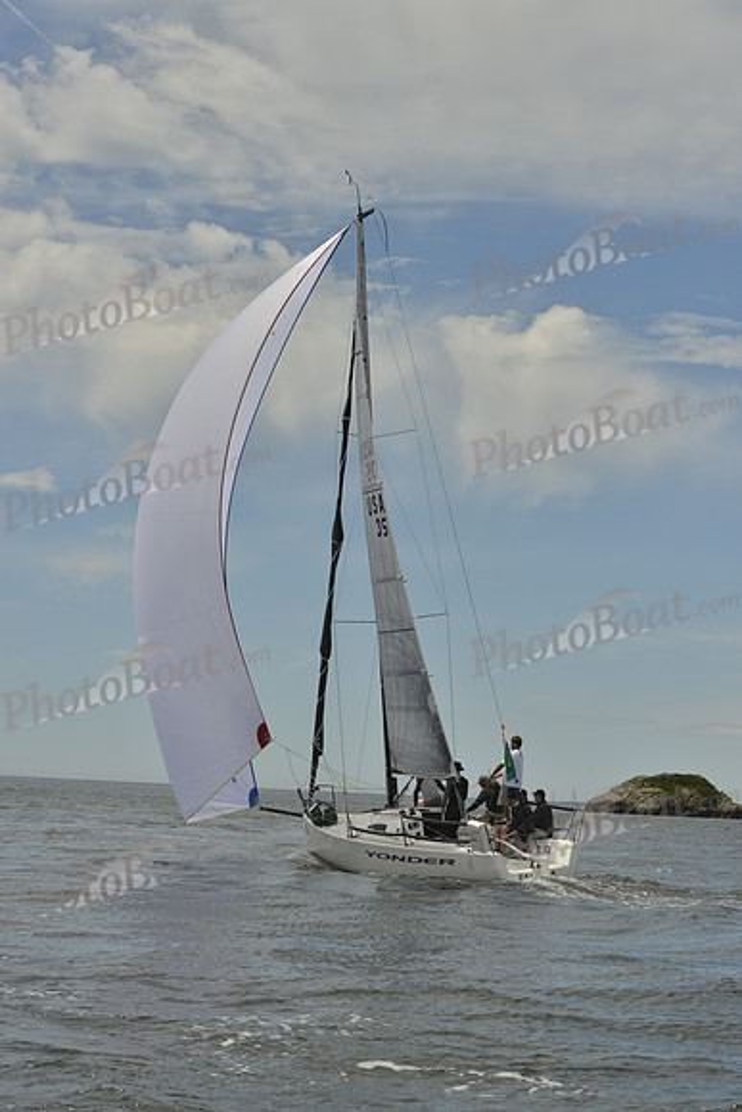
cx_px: 371
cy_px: 556
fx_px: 2163
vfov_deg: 28.8
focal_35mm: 70
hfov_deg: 19.5
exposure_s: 1/1600
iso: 280
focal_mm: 70
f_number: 10
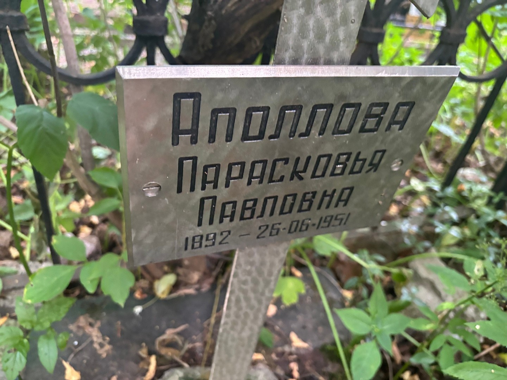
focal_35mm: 26
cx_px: 254
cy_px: 190
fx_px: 381
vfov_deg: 53.1
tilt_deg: -36.2
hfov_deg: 67.3
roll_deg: -11.7
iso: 500
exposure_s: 1/54
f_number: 1.6
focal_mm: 5.96
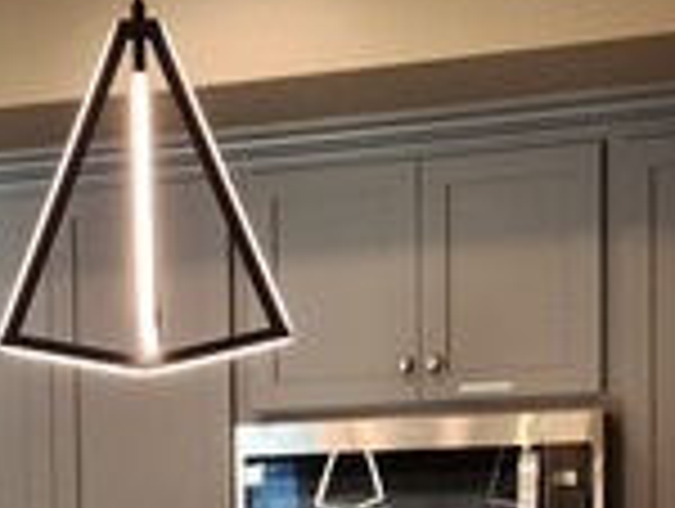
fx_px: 1992
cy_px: 697
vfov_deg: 13.9
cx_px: 25
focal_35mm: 102
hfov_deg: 18.8
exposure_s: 1/120
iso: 50
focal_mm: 5.4
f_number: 1.8
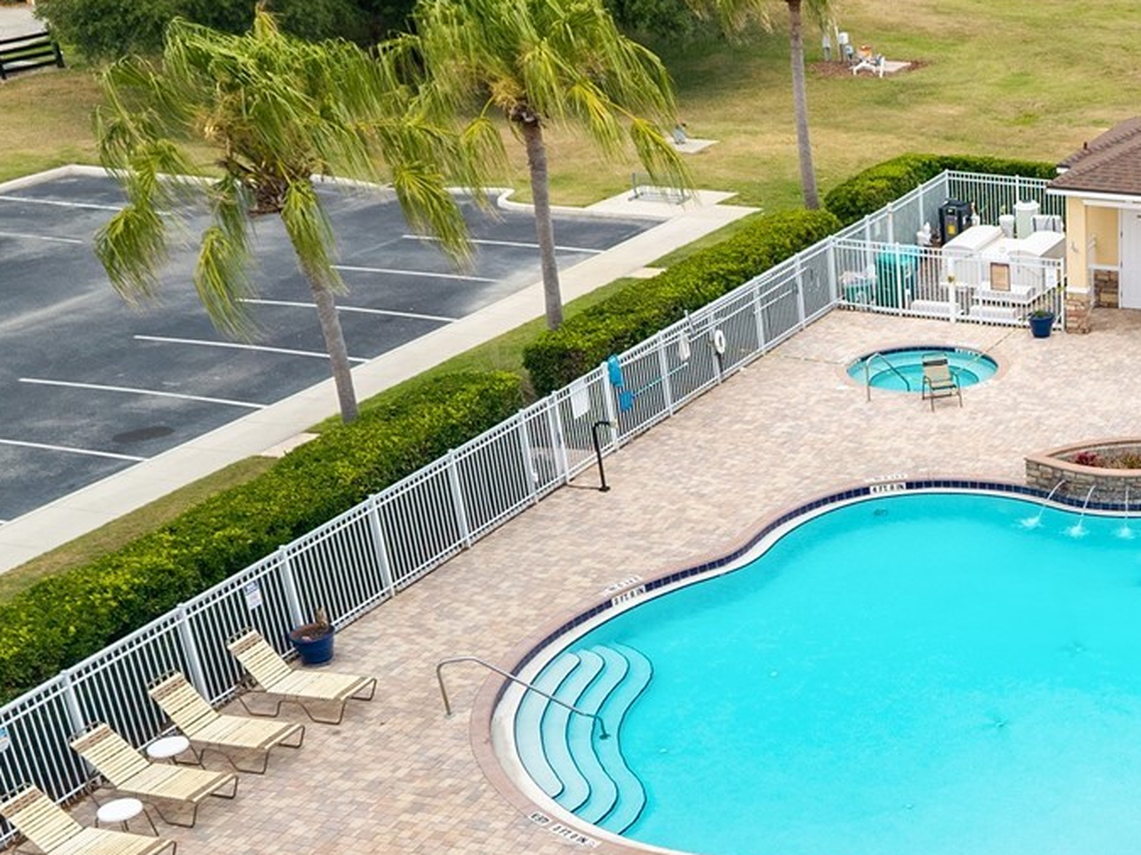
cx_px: 1158
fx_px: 1878
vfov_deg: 25.3
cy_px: 647
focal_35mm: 57
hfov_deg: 31.1
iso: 130
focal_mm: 8.67
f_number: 1.8
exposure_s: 1/400
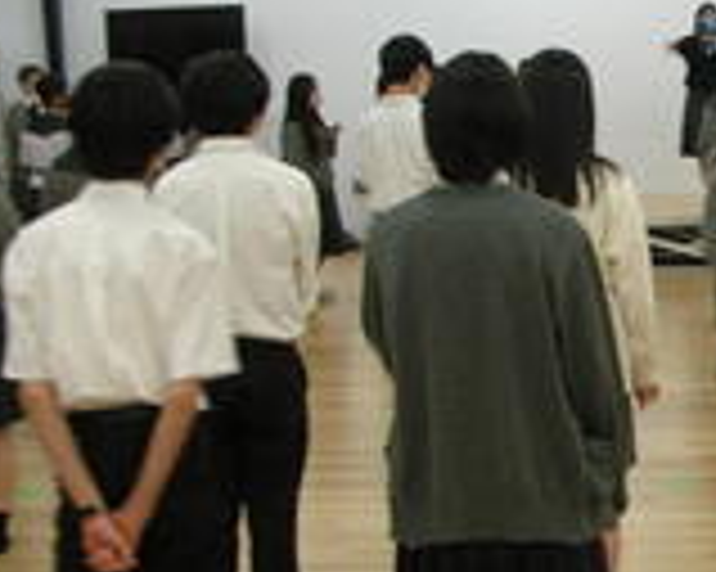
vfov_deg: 17.8
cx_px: 829
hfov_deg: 20.9
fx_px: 1821
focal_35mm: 86
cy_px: 365
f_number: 2.8
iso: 50
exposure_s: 1/20.6
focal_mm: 5.8
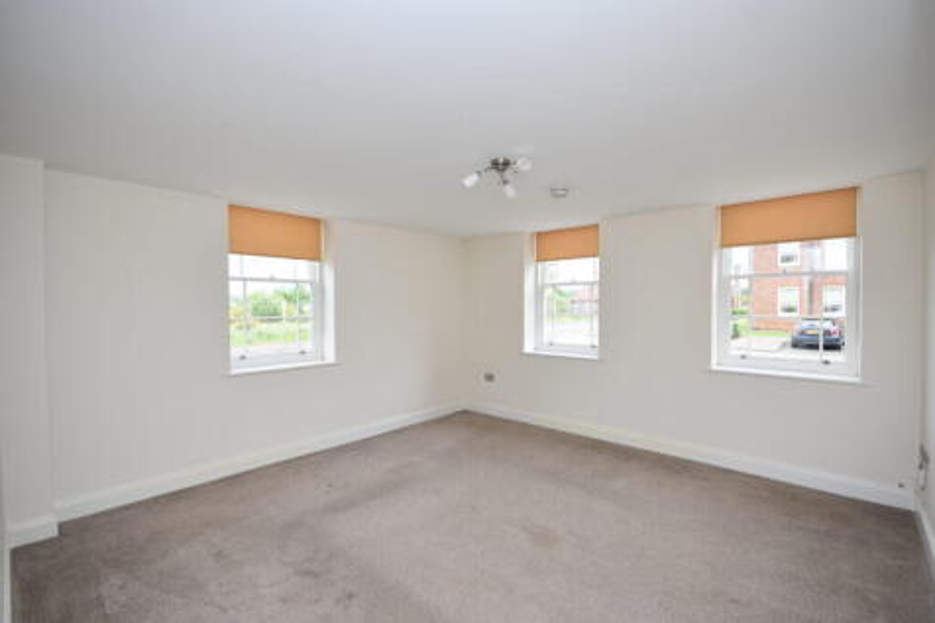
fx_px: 389
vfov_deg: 77.3
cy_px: 312
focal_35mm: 15
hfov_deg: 100.4
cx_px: 468
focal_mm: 10
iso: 400
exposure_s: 1/160
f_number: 6.3
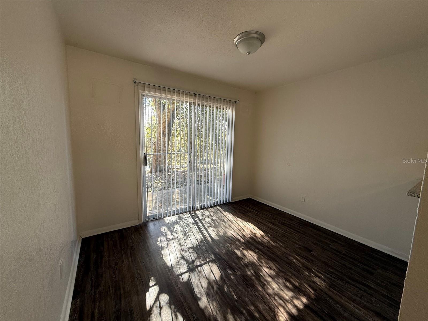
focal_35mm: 14
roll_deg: -1.1
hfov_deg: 102.1
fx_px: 173
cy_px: 160
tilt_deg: -7.3
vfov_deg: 85.7
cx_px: 214
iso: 64
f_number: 2.2
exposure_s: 1/99
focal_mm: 2.22
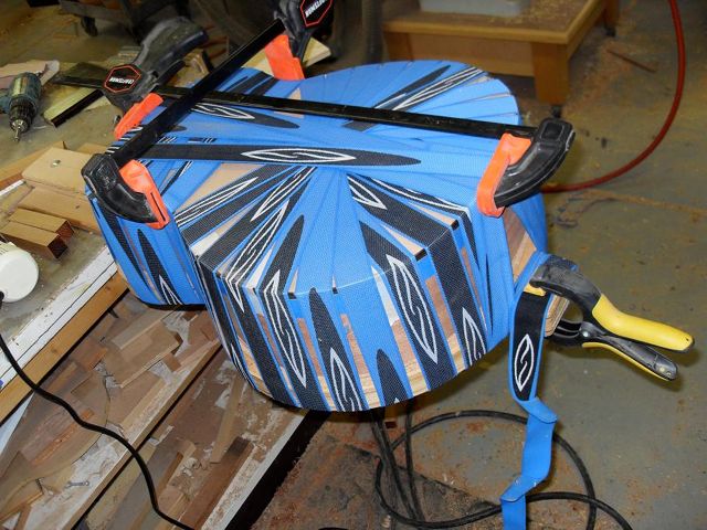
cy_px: 265
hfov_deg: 52.6
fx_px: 715
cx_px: 354
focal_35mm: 35
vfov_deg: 40.7
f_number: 2.8
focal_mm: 6.3
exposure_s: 1/45
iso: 100
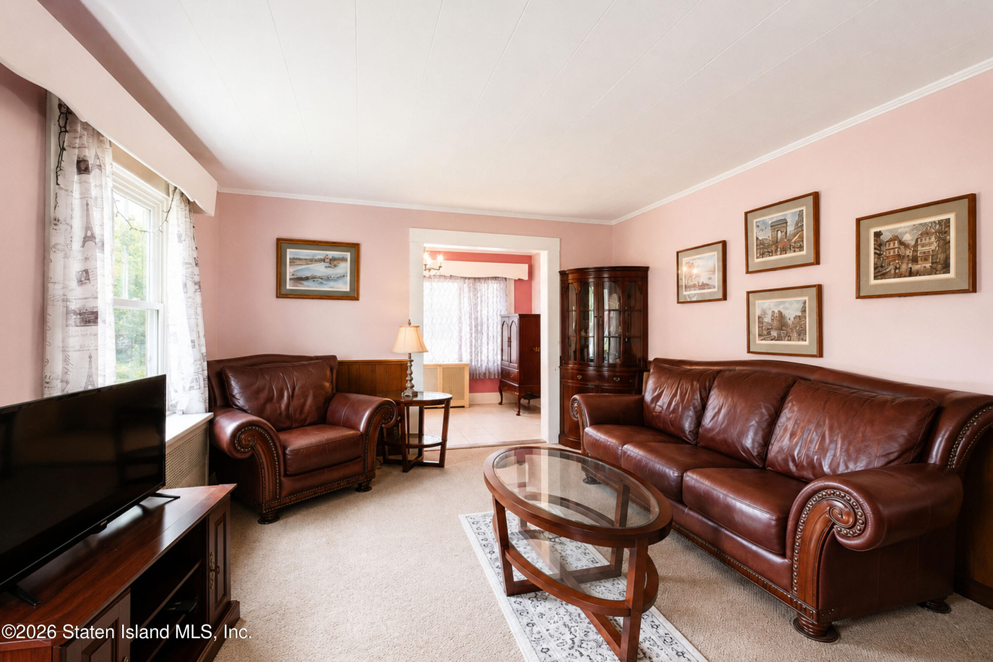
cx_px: 496
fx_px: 414
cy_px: 331
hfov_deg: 100.4
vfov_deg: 77.3
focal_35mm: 15
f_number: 7.1
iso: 2000
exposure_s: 1/40
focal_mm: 10
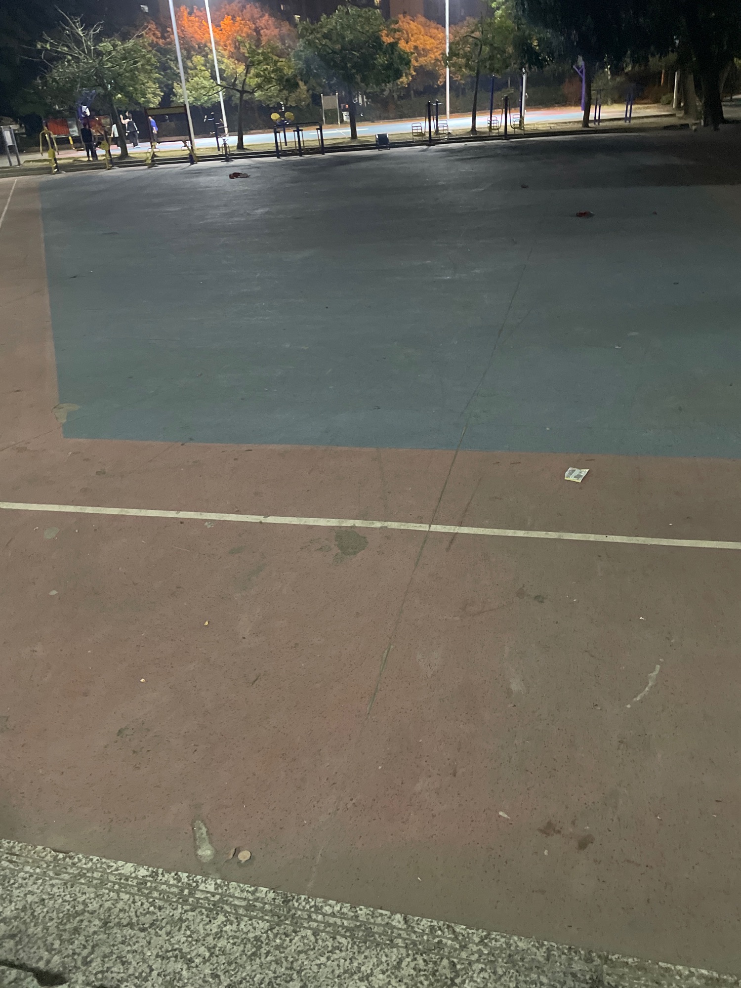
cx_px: 370
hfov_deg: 53.1
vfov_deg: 67.3
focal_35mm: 26
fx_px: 742
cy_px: 494
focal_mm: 4.2
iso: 800
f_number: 1.6
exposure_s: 1/25
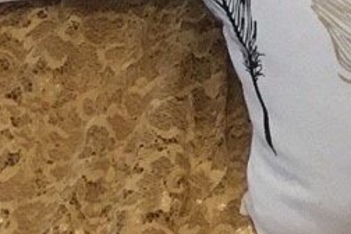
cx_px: 930
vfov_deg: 5.0
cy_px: -783
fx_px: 2350
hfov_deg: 7.8
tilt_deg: -29.8
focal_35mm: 241
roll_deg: -0.7
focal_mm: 4.15
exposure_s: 1/33
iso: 125
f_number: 2.2
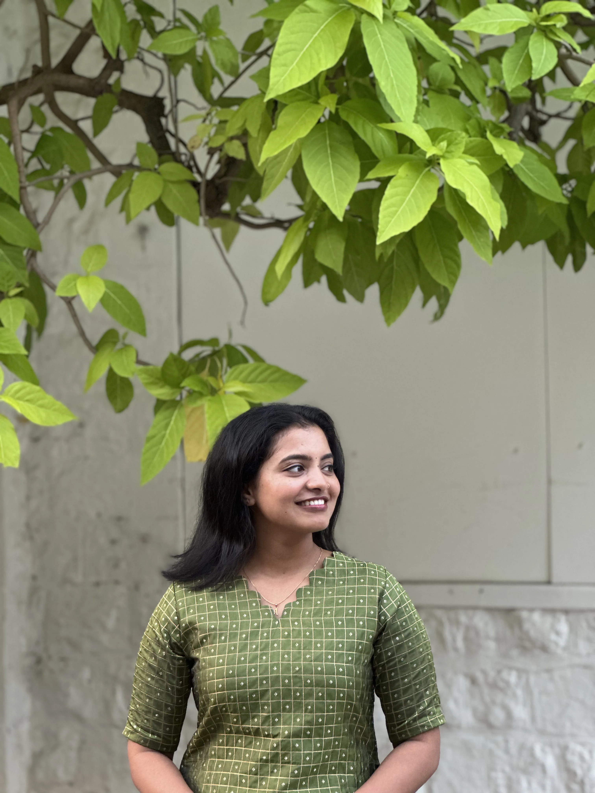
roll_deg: +0.2
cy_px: 396
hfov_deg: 19.1
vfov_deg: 25.3
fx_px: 1765
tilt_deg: +2.9
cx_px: 298
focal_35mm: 77
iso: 320
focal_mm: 9
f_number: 2.8
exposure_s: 1/40
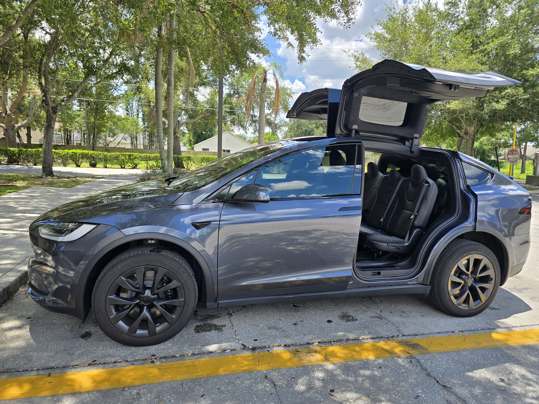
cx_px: 270
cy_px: 202
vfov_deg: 58.9
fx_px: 358
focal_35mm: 23
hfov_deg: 73.9
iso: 12
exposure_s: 1/437
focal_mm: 6.3
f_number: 1.7
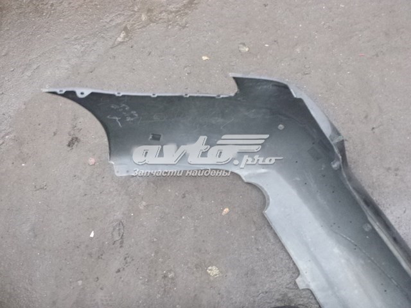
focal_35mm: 25
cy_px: 154
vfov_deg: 54.9
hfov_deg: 69.4
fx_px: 297
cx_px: 206
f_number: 3.9
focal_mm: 4.5
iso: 800
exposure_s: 1/20
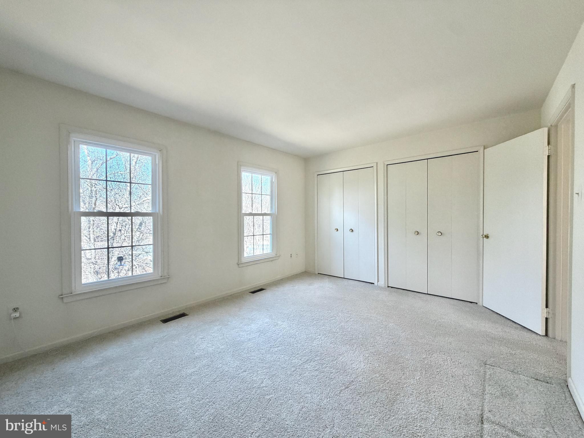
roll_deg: +0.0
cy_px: 219
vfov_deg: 85.7
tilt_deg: -1.1
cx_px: 292
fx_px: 236
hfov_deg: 102.1
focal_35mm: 14
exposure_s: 1/121
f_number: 2.2
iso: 250
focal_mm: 2.22
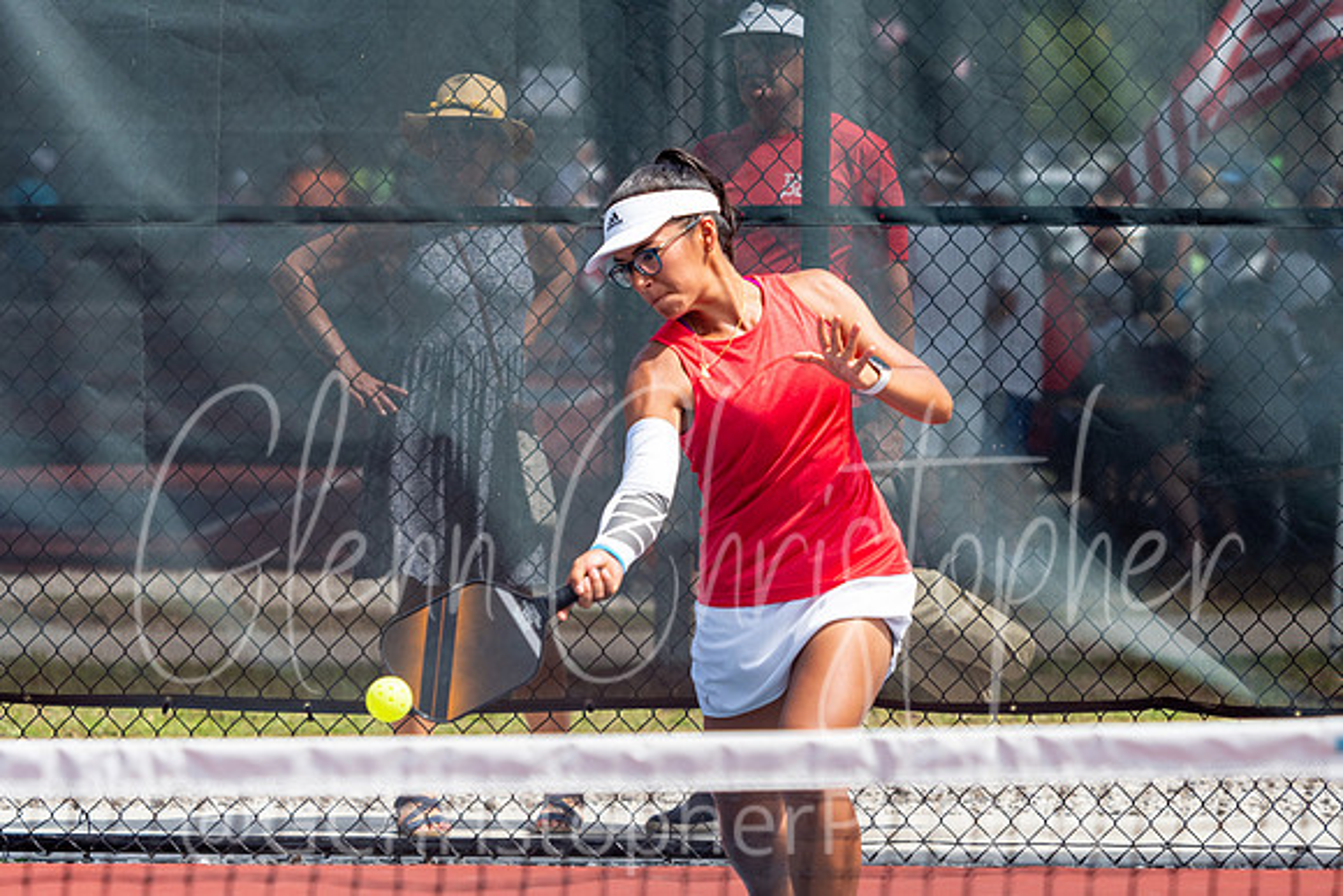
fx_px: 8522
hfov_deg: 9.0
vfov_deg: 6.0
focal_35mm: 228
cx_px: 674
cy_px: 411
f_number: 3.5
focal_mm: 106
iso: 200
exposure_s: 1/1600
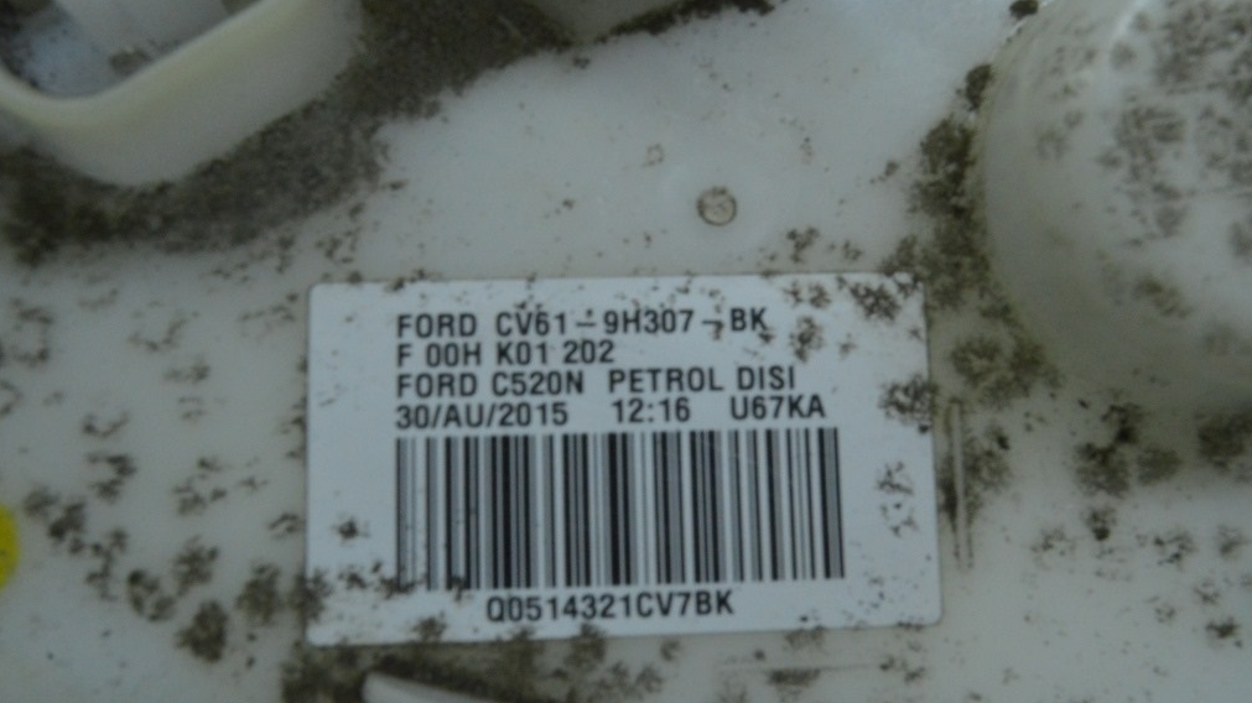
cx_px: 625
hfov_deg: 56.6
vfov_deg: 33.6
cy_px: 395
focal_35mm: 35
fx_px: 1162
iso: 2800
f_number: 25
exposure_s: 1/40
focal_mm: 22
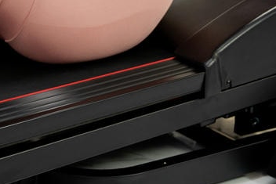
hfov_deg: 16.2
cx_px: 80
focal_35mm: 126
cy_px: -114
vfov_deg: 10.4
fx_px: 966
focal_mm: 37
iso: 400
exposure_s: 1/320
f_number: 3.2
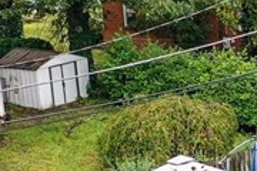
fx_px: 1206
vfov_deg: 7.7
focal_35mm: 169
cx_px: 400
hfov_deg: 11.6
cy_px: 360
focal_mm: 10.26
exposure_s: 1/20
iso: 250
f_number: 2.8
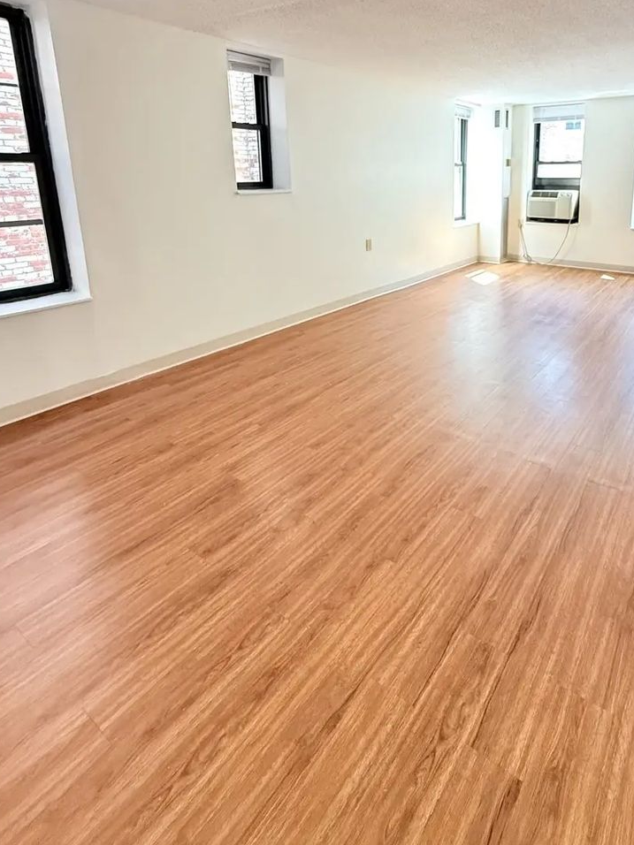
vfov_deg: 78.8
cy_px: 274
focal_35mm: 20
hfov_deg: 64.2
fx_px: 488
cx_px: 426
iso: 640
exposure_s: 1/60
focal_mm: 2.22
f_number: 2.2
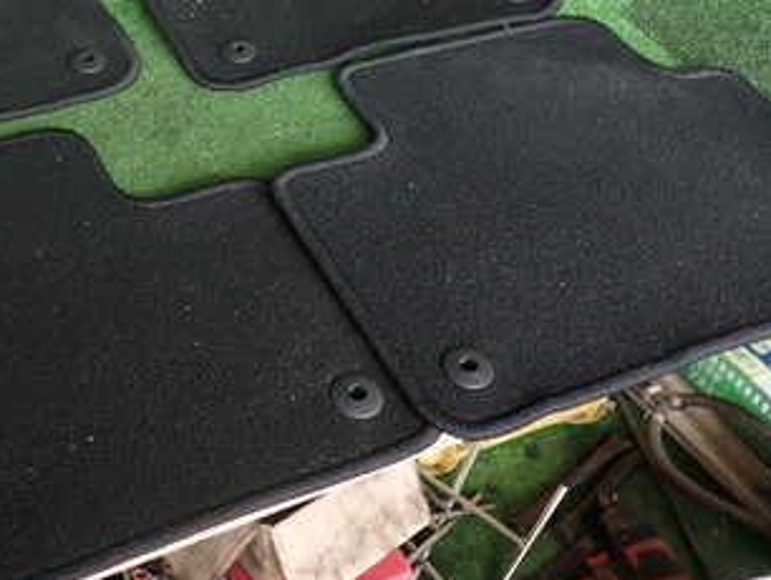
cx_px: 204
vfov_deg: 29.1
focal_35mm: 49
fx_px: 1092
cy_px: 124
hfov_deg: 38.0
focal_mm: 4.5
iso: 160
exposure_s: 1/60
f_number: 2
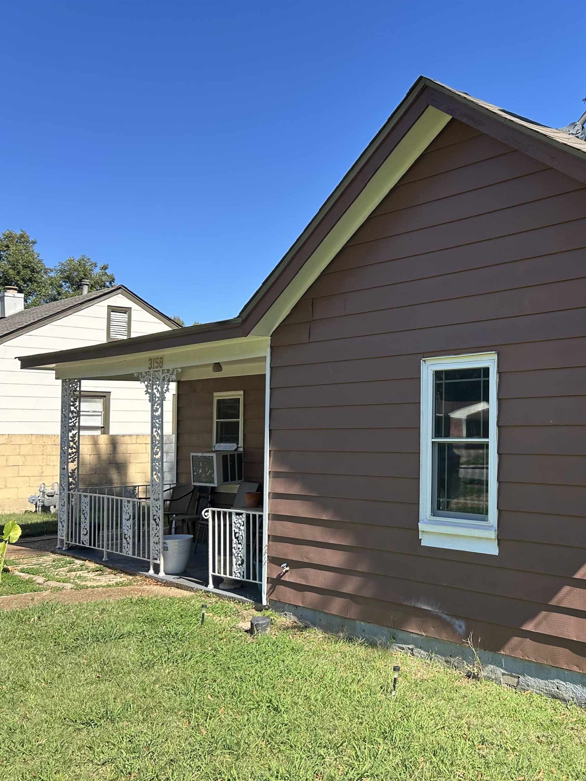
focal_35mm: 35
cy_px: 393
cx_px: 498
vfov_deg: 52.6
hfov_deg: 38.6
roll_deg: +0.1
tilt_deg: +3.9
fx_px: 790
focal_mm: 5.7
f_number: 1.5
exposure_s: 1/1295
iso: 50
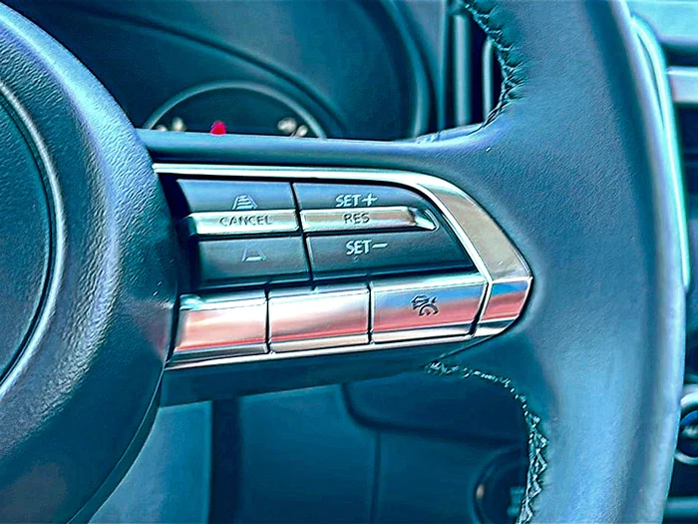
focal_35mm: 48
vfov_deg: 30.3
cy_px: 262
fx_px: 968
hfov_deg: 39.7
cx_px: 349
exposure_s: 1/85
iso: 100
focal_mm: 6.86
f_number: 1.78
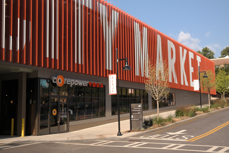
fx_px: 293
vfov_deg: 29.2
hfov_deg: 42.7
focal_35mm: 46
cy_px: 76
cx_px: 114
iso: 100
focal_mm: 30
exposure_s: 1/250
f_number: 5.6
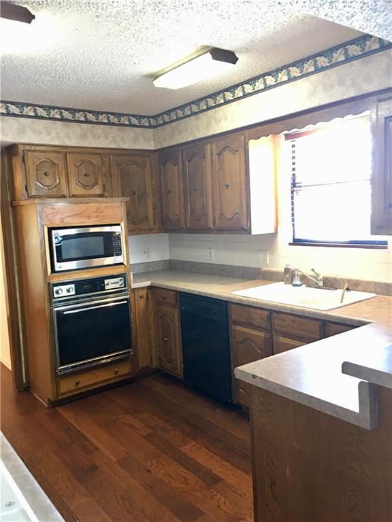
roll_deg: +3.0
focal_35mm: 29
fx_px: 438
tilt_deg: -5.0
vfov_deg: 61.7
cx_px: 196
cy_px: 261
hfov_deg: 48.2
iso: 64
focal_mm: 4.15
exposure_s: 1/4
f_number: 2.2
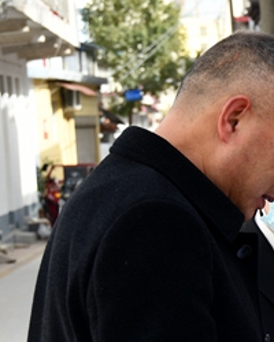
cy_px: 250
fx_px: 1916
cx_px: 460
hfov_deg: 8.0
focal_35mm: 189
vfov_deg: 10.2
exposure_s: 1/200
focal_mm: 42
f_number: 7.1
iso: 160
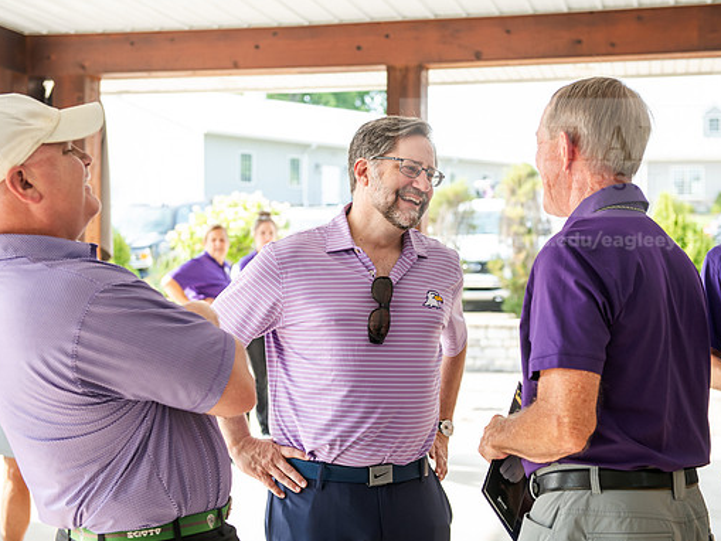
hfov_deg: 33.8
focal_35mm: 57
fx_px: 1188
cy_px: 270
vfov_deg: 25.7
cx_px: 357
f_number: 3.5
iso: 320
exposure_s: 1/250
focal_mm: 52
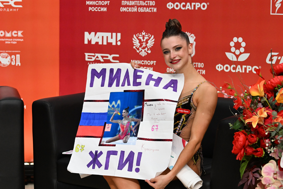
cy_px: 94
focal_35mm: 105
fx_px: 825
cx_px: 142
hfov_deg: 19.5
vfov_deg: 13.0
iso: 3200
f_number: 3.5
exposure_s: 1/2000
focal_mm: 70
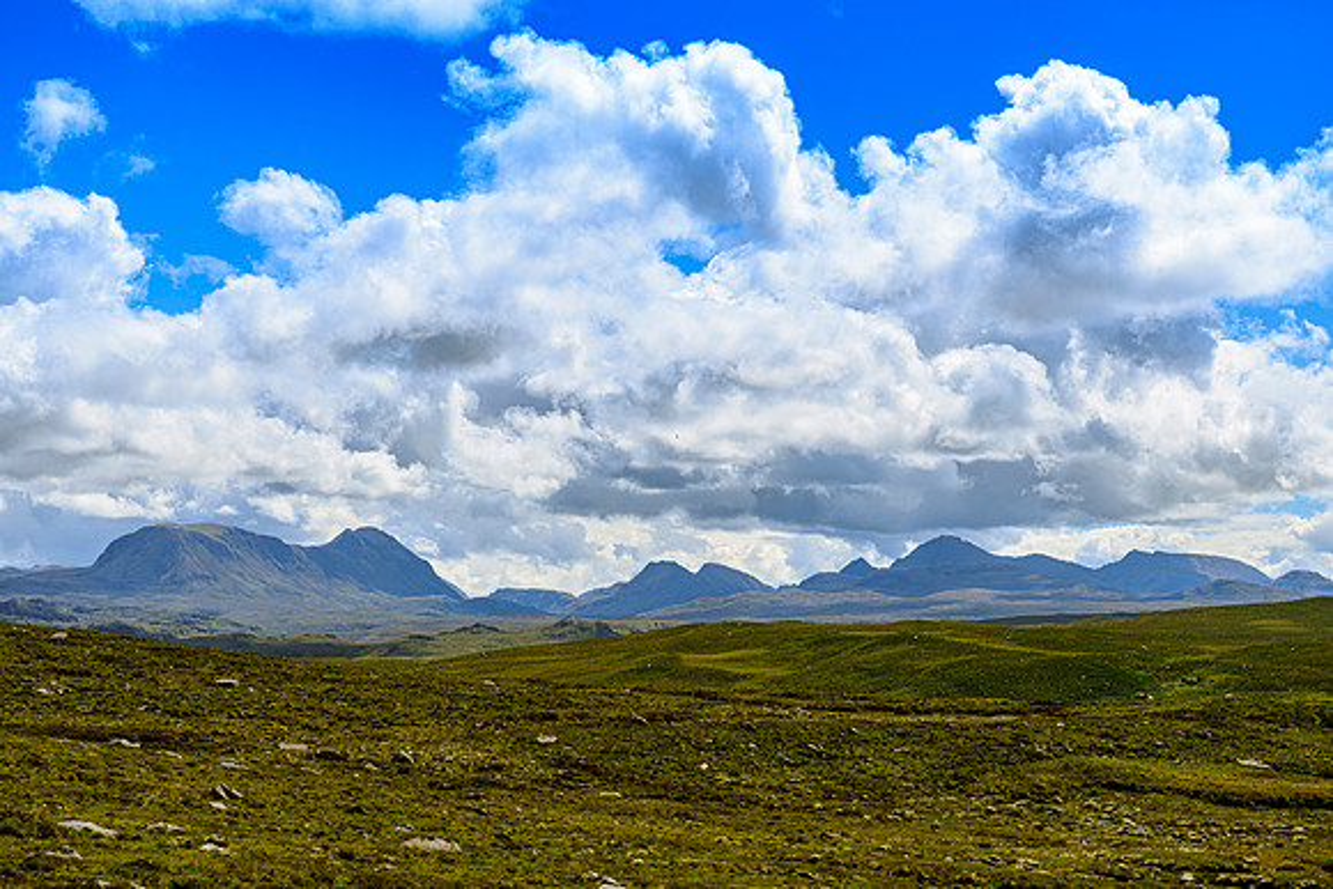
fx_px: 2592
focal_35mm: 70
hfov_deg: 28.8
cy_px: 444
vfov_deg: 19.5
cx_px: 666
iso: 125
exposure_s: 1/160
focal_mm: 70
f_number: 7.1
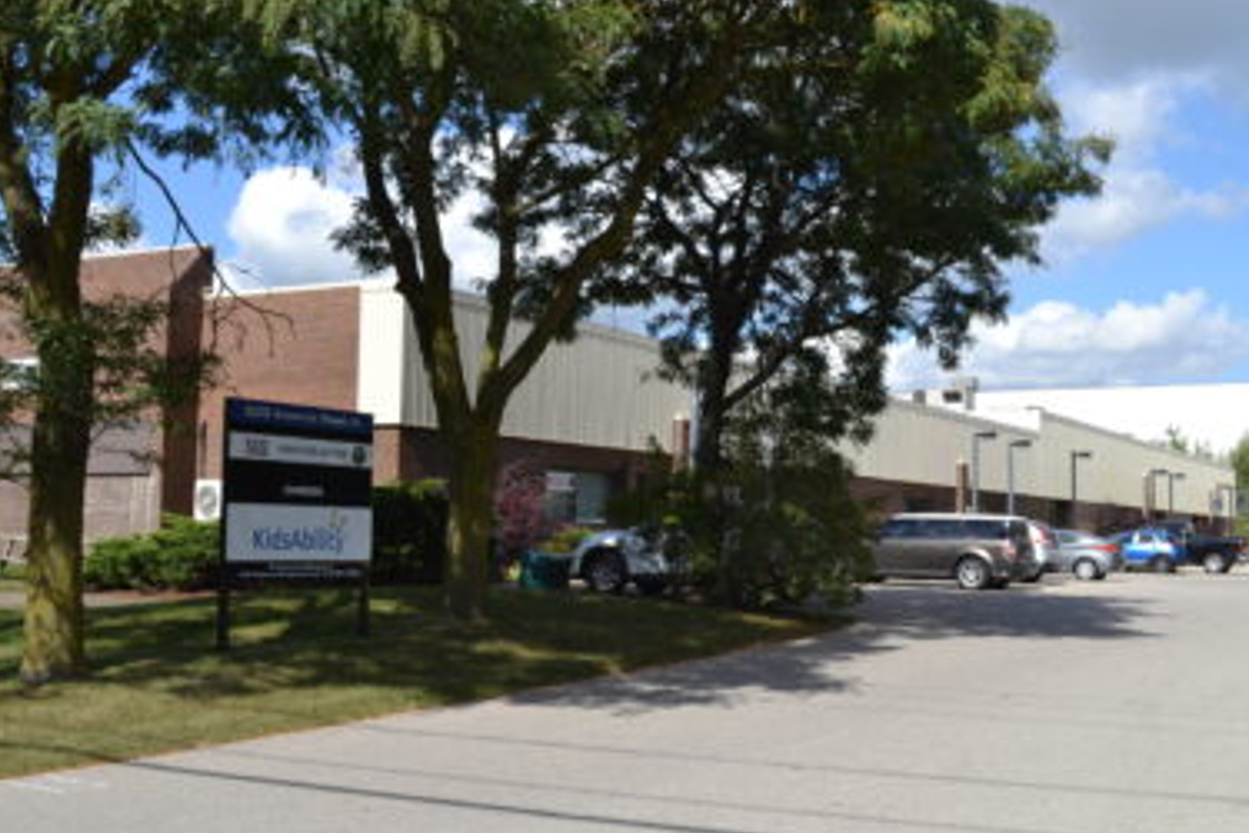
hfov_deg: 45.4
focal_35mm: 43
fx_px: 1492
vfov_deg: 31.2
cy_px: 403
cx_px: 649
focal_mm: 22
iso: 100
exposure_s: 1/200
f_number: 7.1
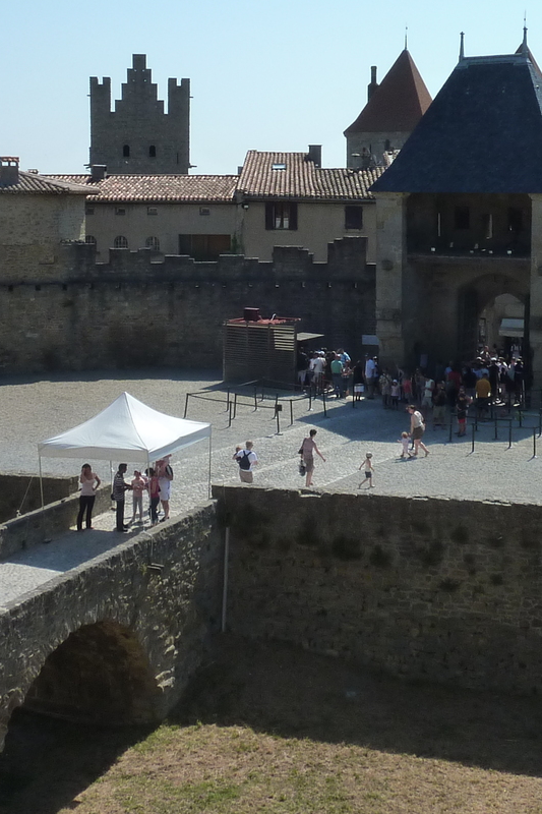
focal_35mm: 52
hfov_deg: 26.0
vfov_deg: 37.9
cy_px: 287
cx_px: 310
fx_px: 1175
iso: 125
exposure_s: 1/500
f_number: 5.6
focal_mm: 4.1
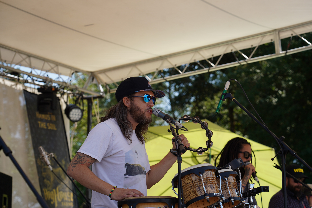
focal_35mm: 105
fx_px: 910
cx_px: 156
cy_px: 104
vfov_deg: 13.0
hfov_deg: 19.5
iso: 100
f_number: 5.6
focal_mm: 105
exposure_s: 1/320
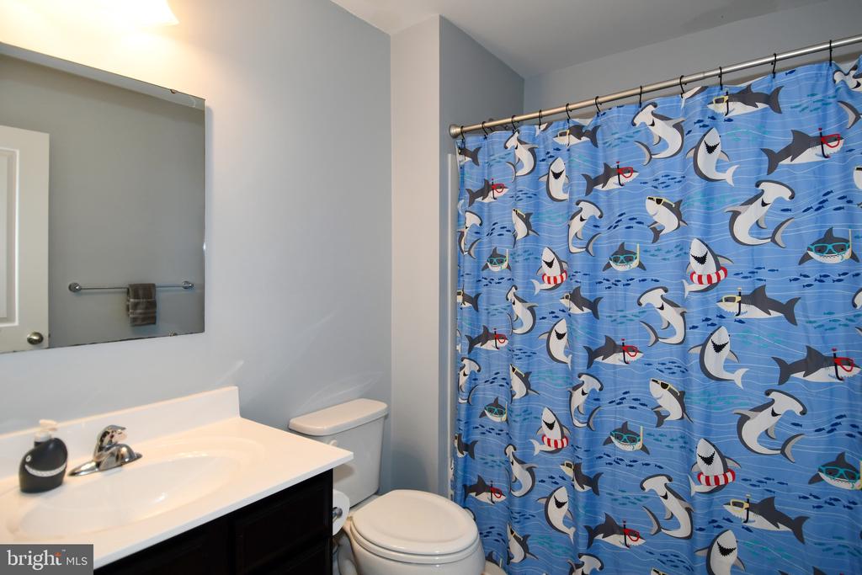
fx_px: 431
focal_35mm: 18
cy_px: 288
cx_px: 431
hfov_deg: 90.0
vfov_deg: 67.4
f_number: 4
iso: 320
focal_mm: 12
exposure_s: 1/60
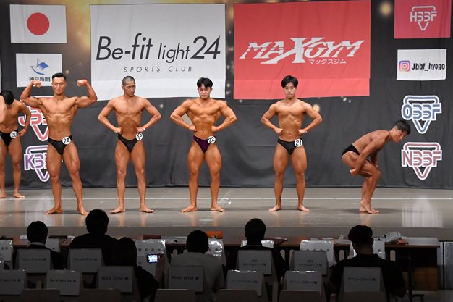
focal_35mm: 104
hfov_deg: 19.6
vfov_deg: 13.2
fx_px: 1308
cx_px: 186
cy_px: 130
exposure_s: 1/400
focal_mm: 56
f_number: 5.6
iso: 6400
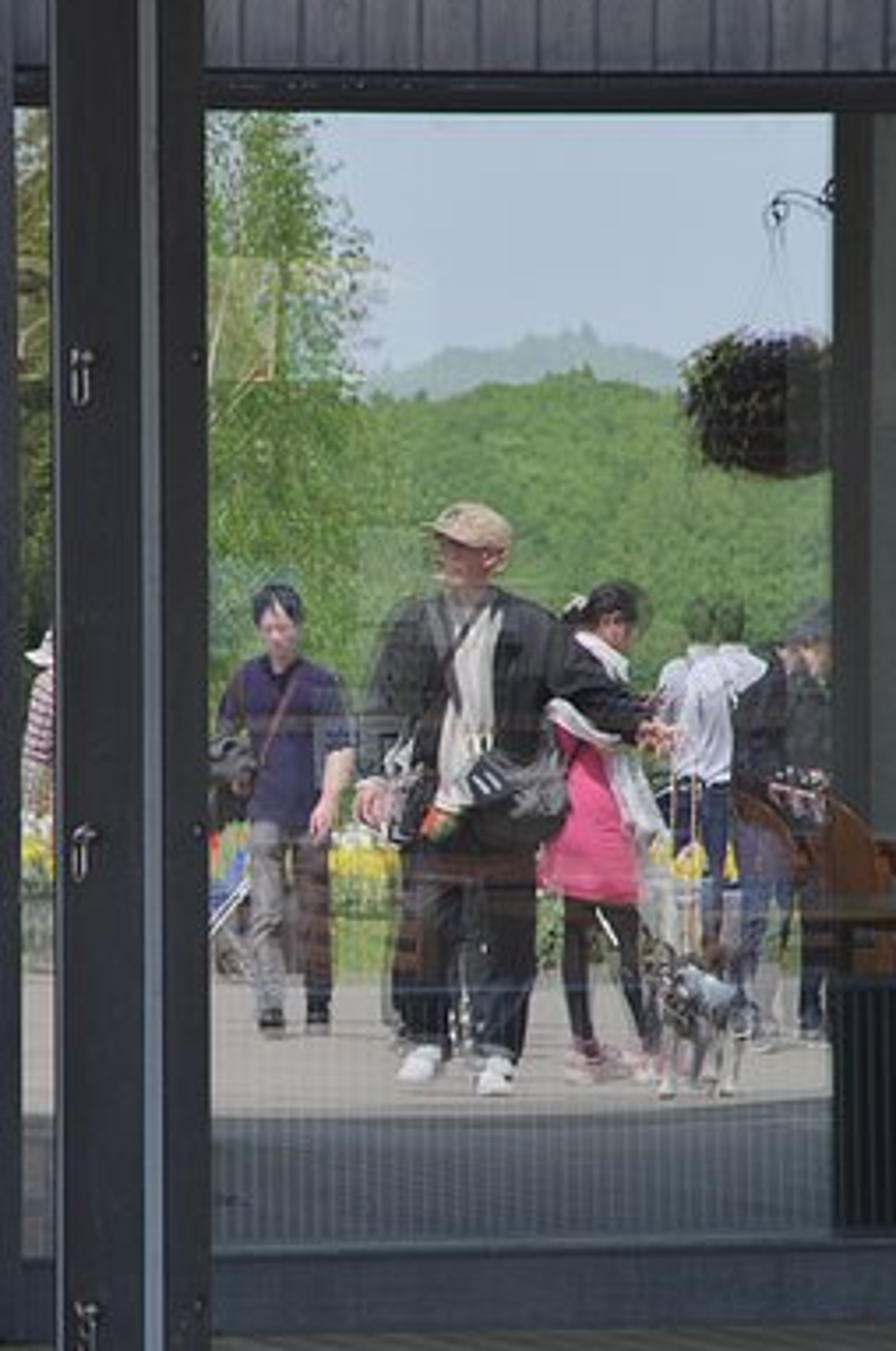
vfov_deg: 7.6
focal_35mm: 271
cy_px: 765
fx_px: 10141
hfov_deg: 5.1
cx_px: 346
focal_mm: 135
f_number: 10
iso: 400
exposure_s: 1/125
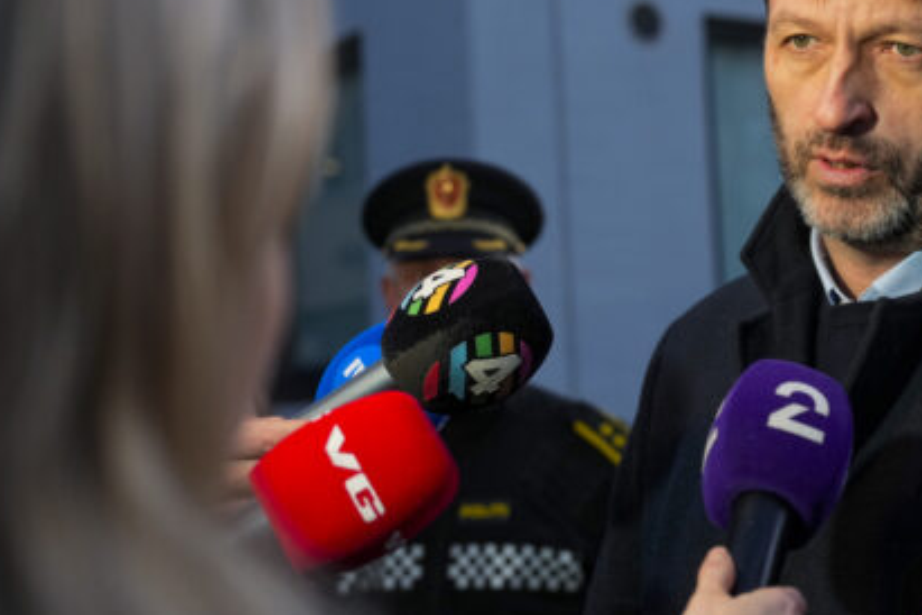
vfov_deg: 19.4
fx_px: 1793
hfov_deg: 28.4
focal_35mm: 70
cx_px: 686
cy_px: 180
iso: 1600
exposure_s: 1/250
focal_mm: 40
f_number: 2.8
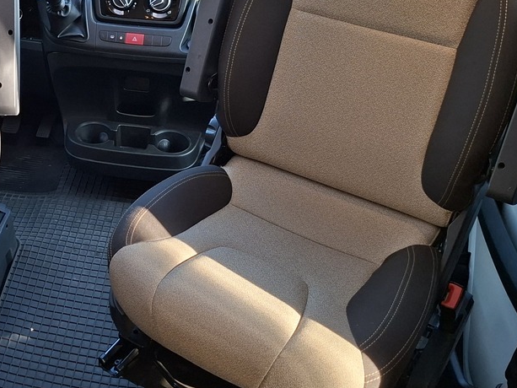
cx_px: 63
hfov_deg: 33.8
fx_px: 807
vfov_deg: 26.8
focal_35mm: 54
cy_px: 116
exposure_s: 1/127
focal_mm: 5.54
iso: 50
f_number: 1.8
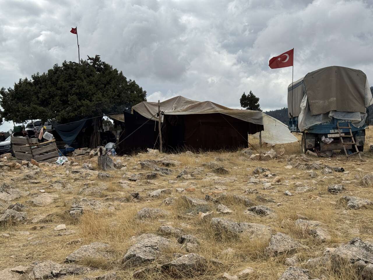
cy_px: 140
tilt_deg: +1.7
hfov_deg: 39.7
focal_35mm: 48
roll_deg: +0.8
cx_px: 186
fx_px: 517
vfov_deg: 30.3
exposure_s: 1/5848
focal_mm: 6.76
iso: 64
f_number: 1.78
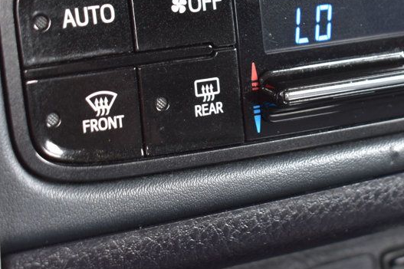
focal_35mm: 105
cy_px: 56
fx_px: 1178
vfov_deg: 13.0
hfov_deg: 19.0
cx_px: 392
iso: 400
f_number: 6.3
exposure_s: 1/20
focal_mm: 36
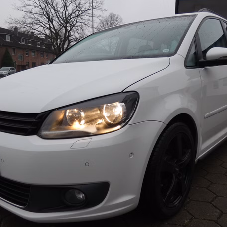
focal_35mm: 31
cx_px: 104
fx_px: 230
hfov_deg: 52.5
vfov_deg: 52.5
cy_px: 109
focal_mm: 3.6
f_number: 2.8
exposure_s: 1/80
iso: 80
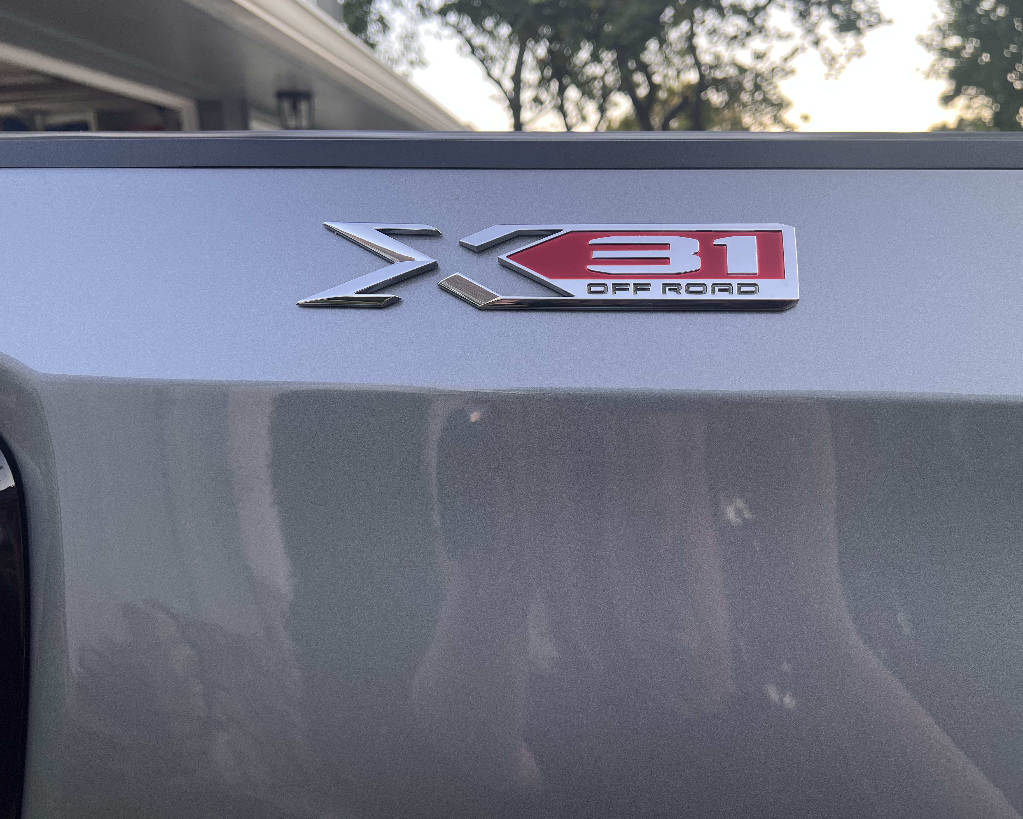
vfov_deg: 51.5
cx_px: 540
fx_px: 848
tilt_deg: -11.5
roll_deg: +2.0
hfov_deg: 62.2
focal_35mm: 28
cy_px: 410
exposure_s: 1/121
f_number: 1.5
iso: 50
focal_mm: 5.7
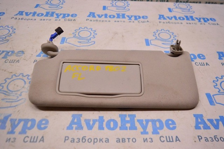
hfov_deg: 62.0
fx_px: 186
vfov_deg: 43.5
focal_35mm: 30
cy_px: 74
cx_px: 112
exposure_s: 1/400
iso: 1600
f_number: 4
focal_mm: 20
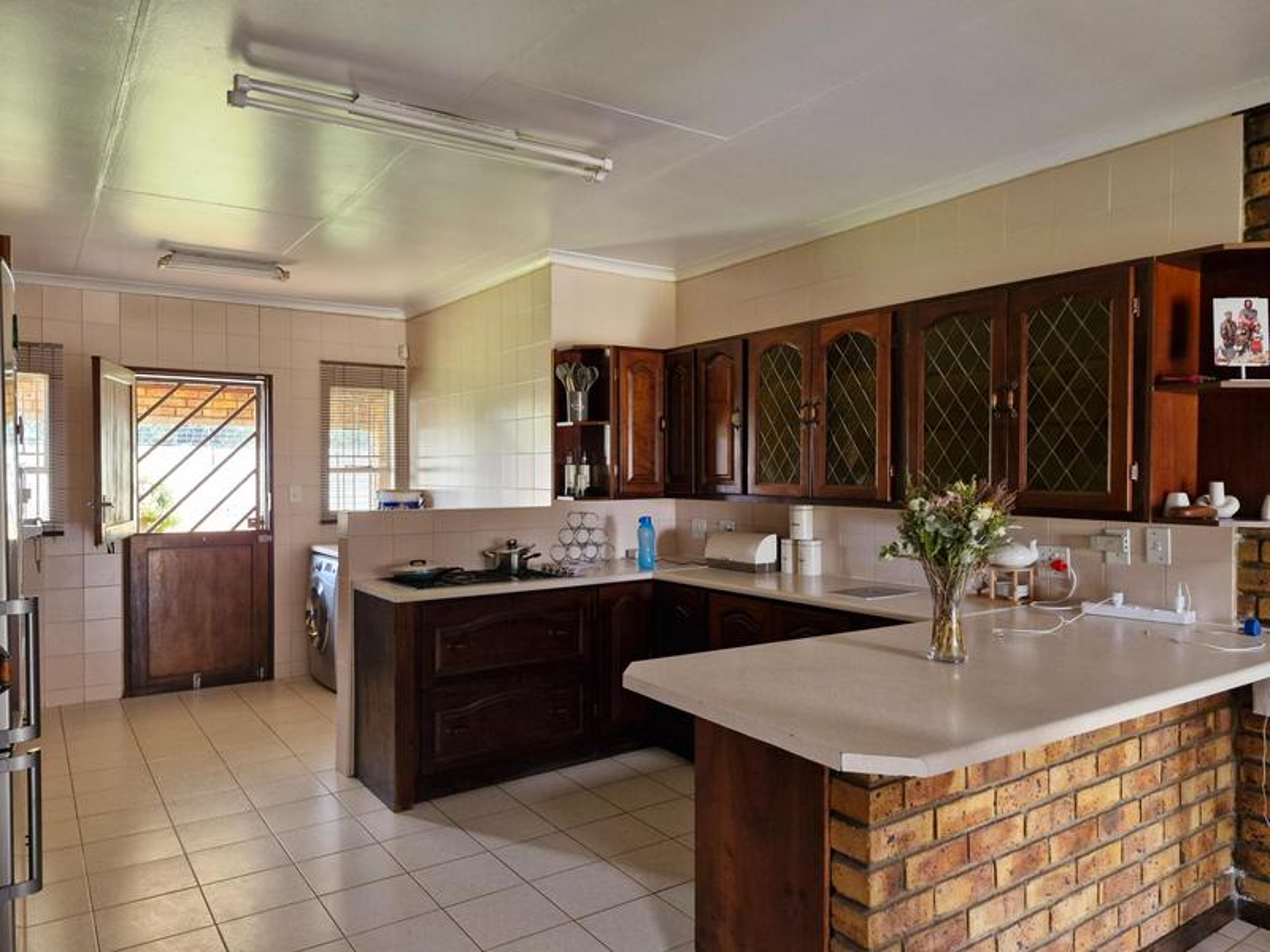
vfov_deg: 58.9
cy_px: 476
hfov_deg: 73.9
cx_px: 635
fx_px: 844
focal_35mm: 23
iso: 400
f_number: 1.8
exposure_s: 1/100
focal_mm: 5.54
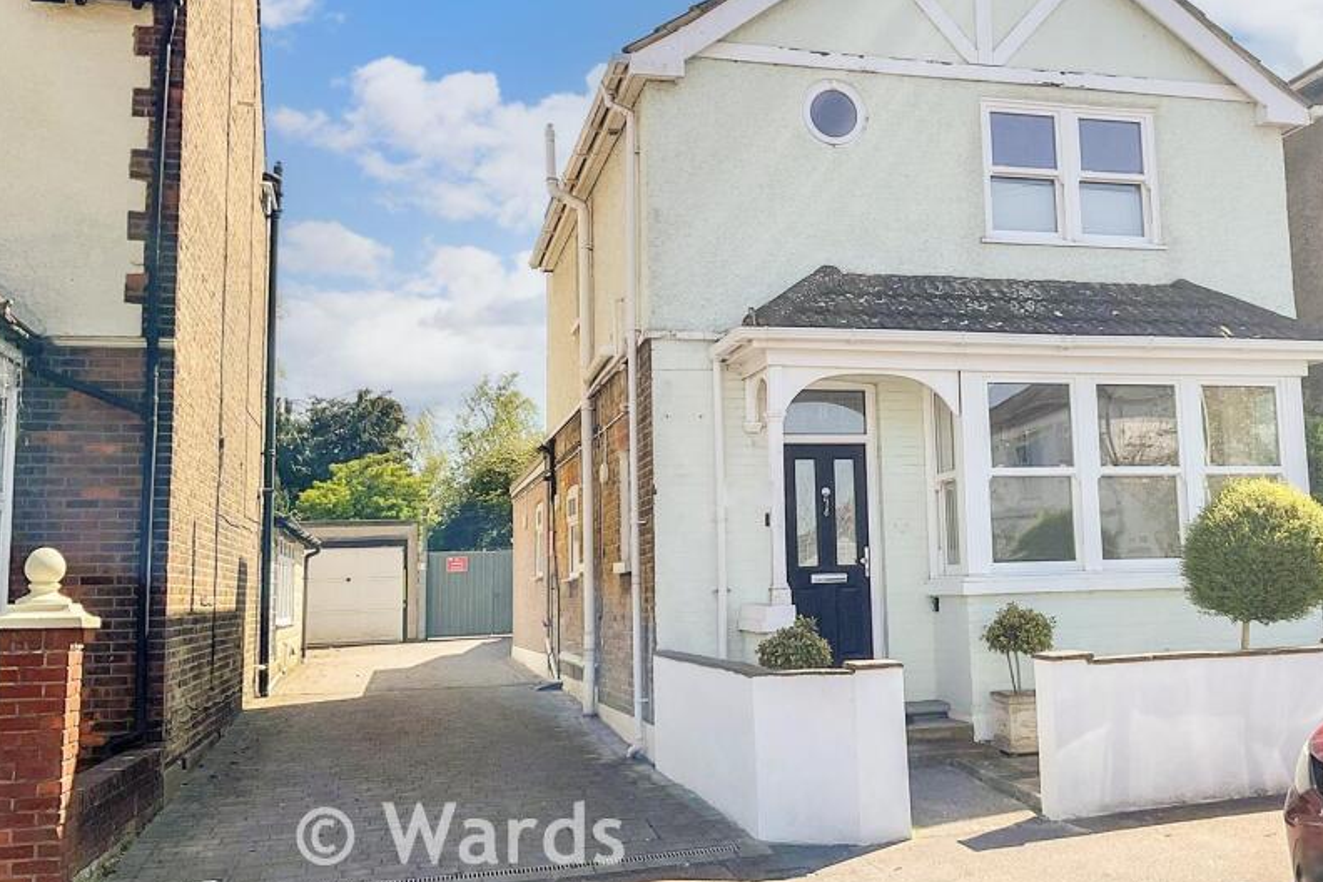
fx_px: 1433
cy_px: 398
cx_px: 849
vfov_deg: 34.2
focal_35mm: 39
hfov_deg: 48.9
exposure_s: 1/1700
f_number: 1.8
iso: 16
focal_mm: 3
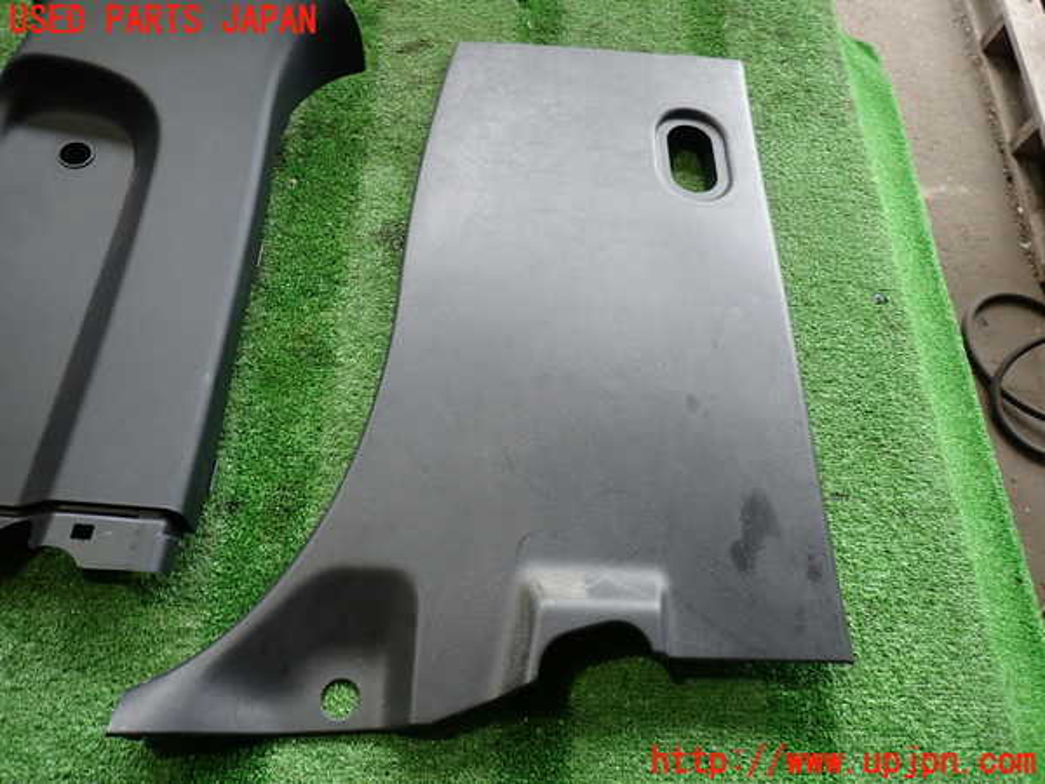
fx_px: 755
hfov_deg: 69.4
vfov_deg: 54.9
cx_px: 522
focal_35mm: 25
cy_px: 392
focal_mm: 4.5
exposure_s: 1/60
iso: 160
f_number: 2
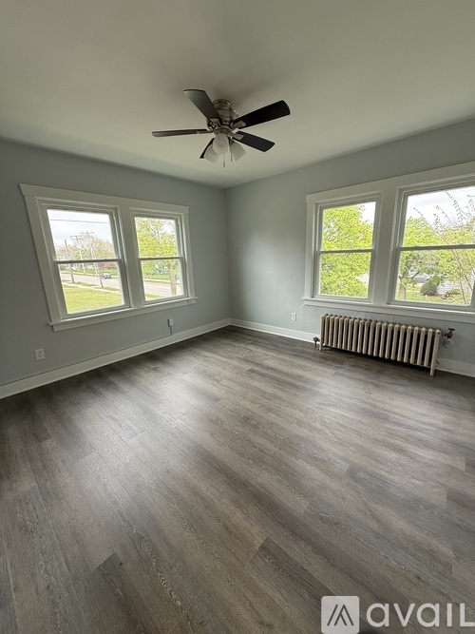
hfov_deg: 85.7
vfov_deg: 102.1
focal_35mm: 14
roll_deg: +2.3
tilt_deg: -12.8
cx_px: 238
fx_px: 256
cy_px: 317
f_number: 2.2
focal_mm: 2.22
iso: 125
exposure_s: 1/120
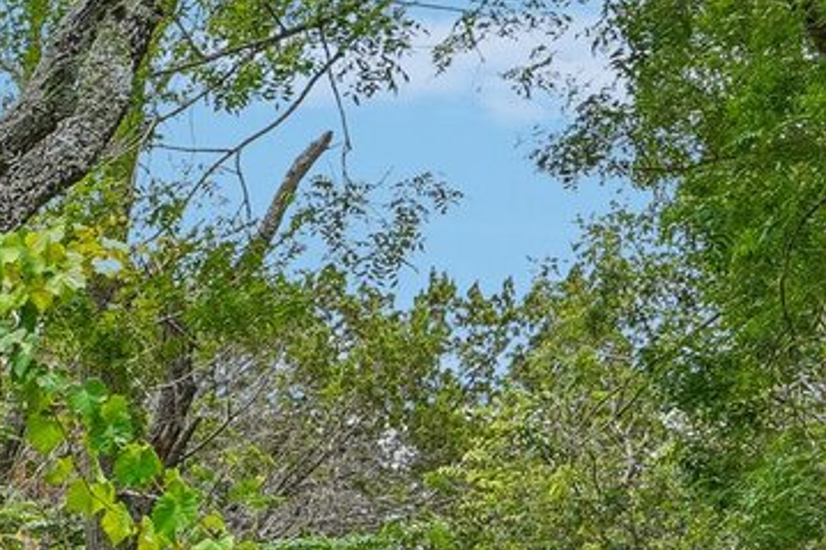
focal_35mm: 131
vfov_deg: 10.0
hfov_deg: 12.8
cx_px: -1035
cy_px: 927
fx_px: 3004
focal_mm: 29
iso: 100
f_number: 8
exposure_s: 1/80
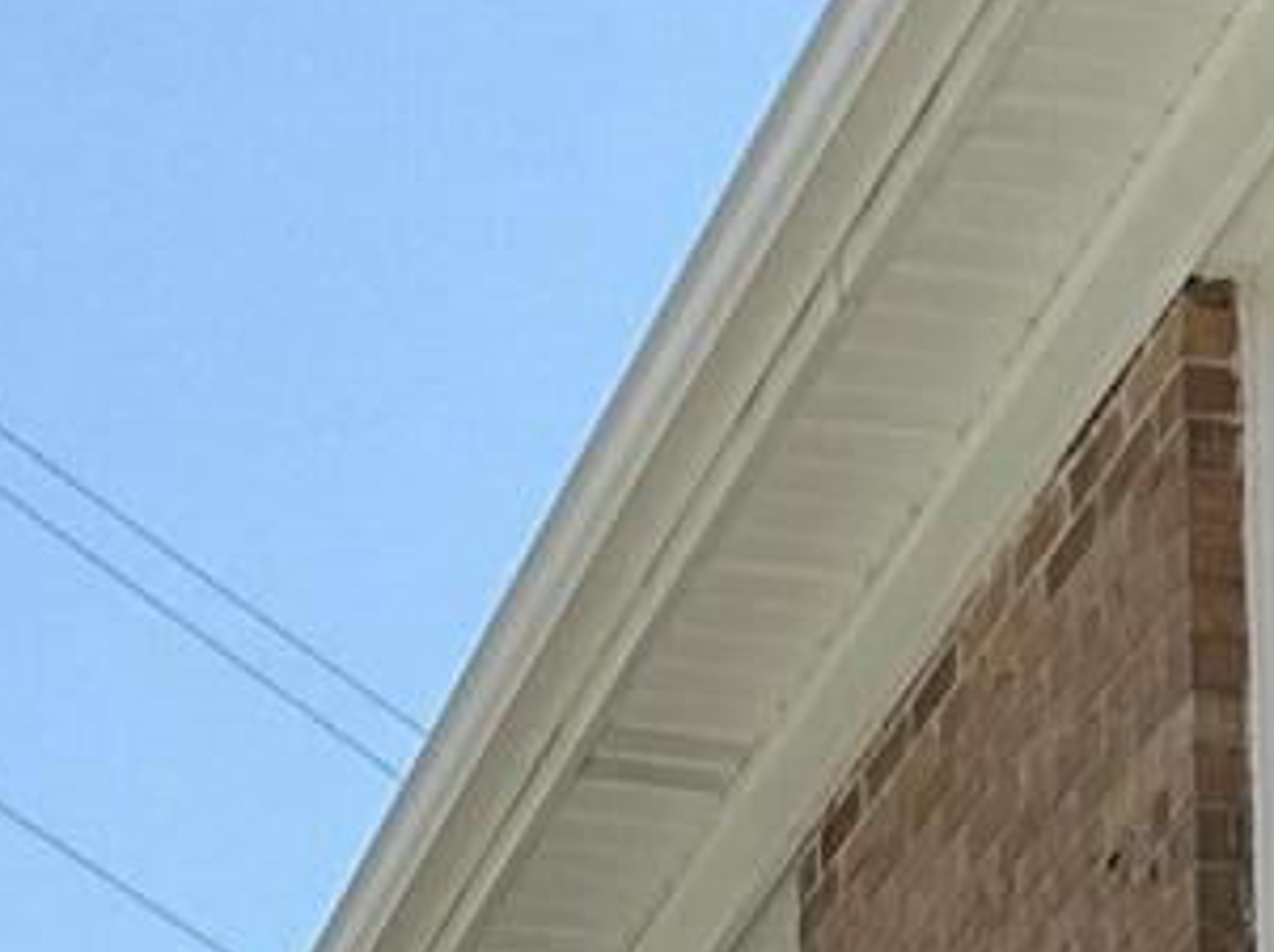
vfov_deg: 7.1
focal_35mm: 193
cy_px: 2509
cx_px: 279
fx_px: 7095
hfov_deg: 10.2
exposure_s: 1/1279
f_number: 1.8
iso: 25
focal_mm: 3
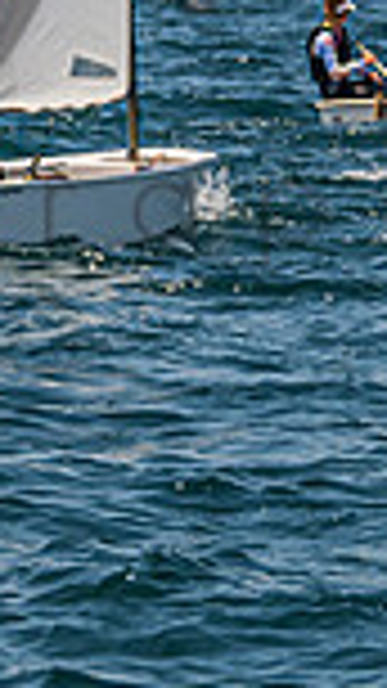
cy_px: -114
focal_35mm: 419
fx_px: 7648
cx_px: 383
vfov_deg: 5.1
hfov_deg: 2.9
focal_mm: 79
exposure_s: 1/2500
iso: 250
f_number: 6
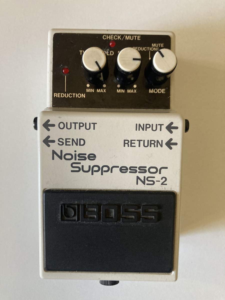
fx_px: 243
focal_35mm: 28
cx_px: 112
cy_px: 150
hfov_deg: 49.7
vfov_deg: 63.4
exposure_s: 1/60
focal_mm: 3.99
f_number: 1.8
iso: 250
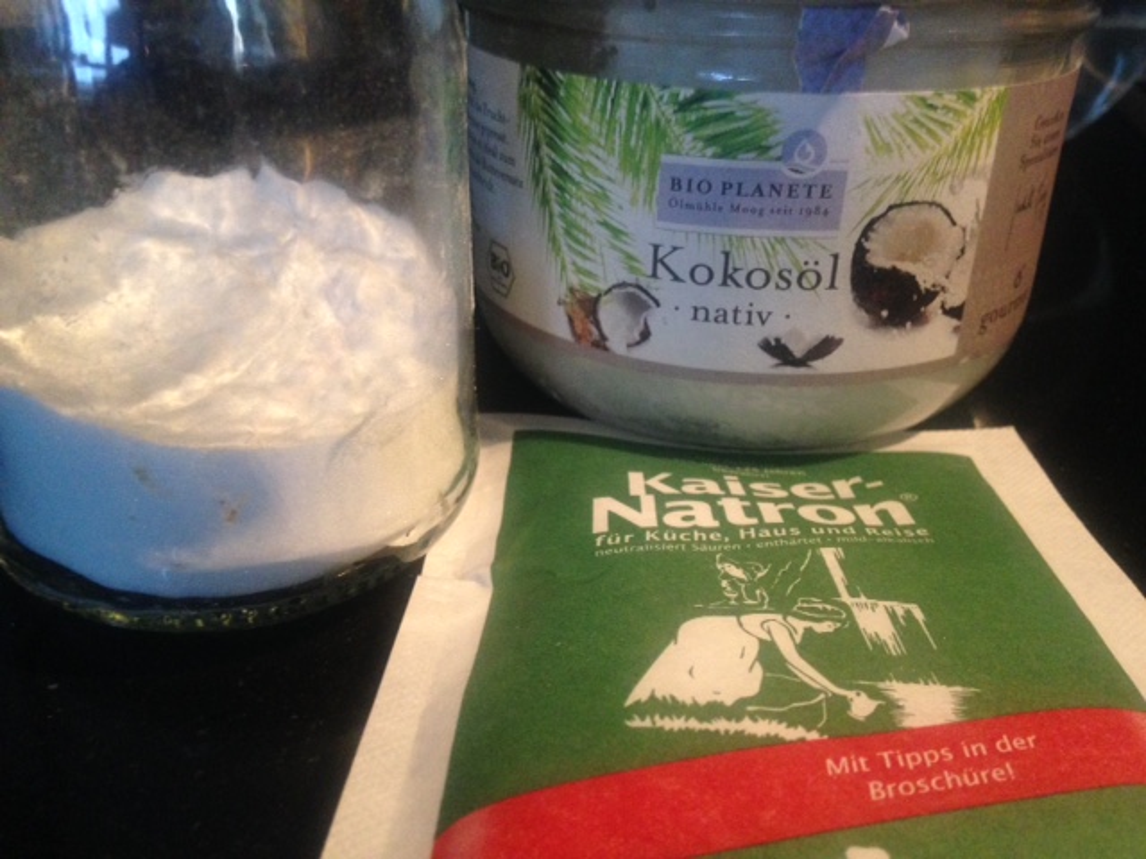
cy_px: 430
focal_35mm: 33
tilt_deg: -26.1
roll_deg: -1.8
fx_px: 1093
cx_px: 573
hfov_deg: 55.4
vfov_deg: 42.9
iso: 320
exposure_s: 1/20
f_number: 2.4
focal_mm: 4.12
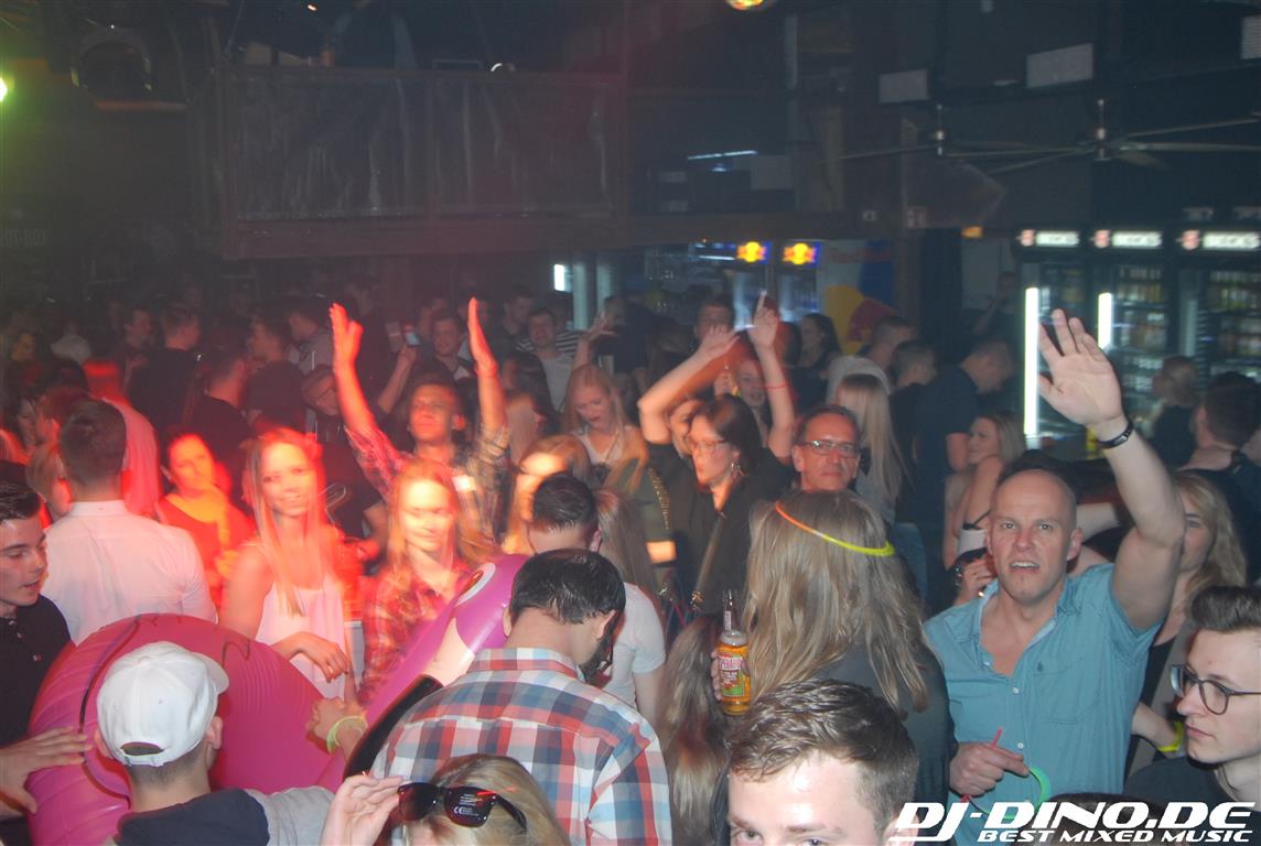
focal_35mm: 36
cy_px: 423
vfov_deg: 37.0
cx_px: 630
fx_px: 1264
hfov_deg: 53.0
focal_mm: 24
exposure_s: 1/15
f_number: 6.3
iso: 400
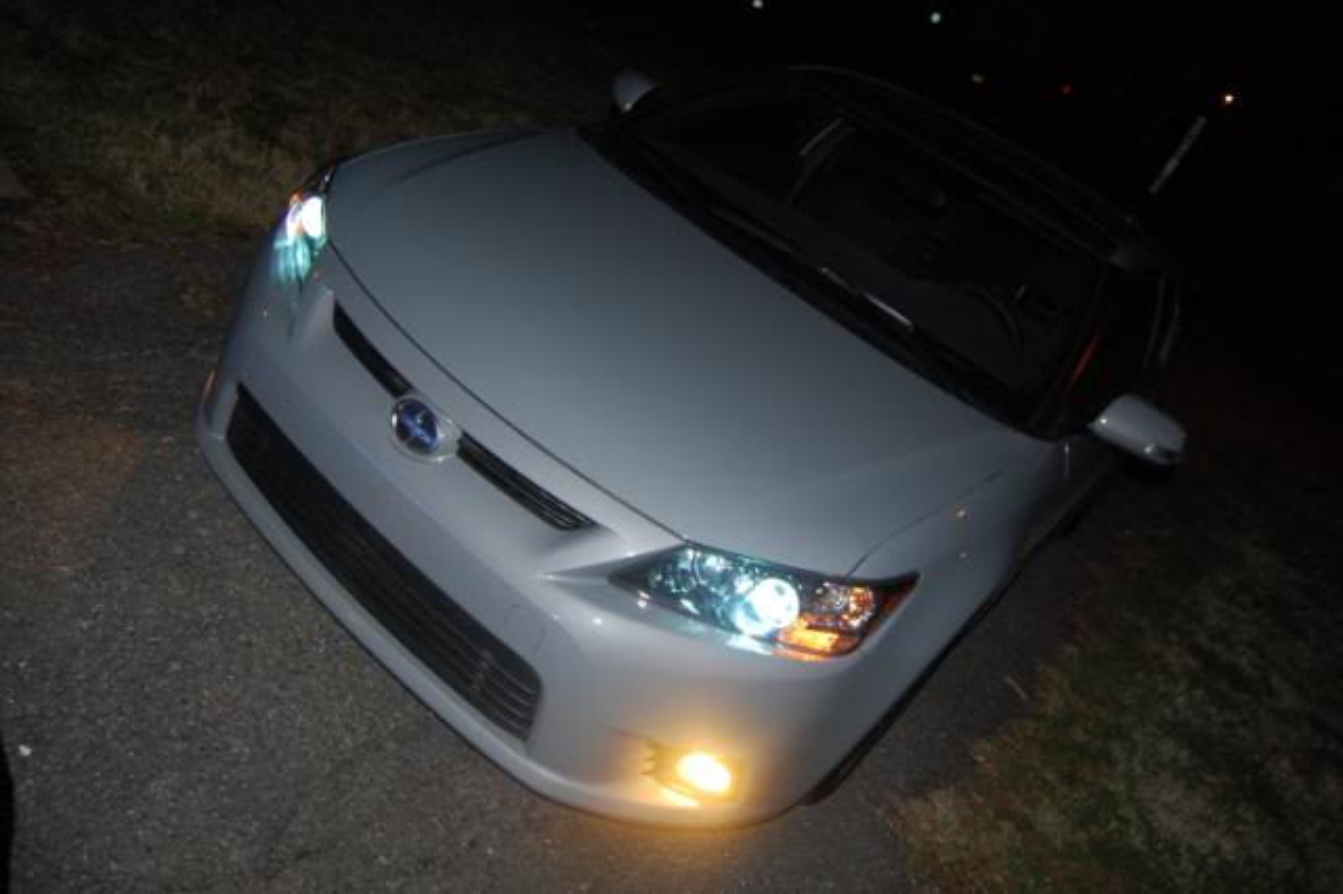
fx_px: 1007
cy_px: 447
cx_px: 672
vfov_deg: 47.9
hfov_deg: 67.4
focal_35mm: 27
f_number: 3.5
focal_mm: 18
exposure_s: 1/60
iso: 400
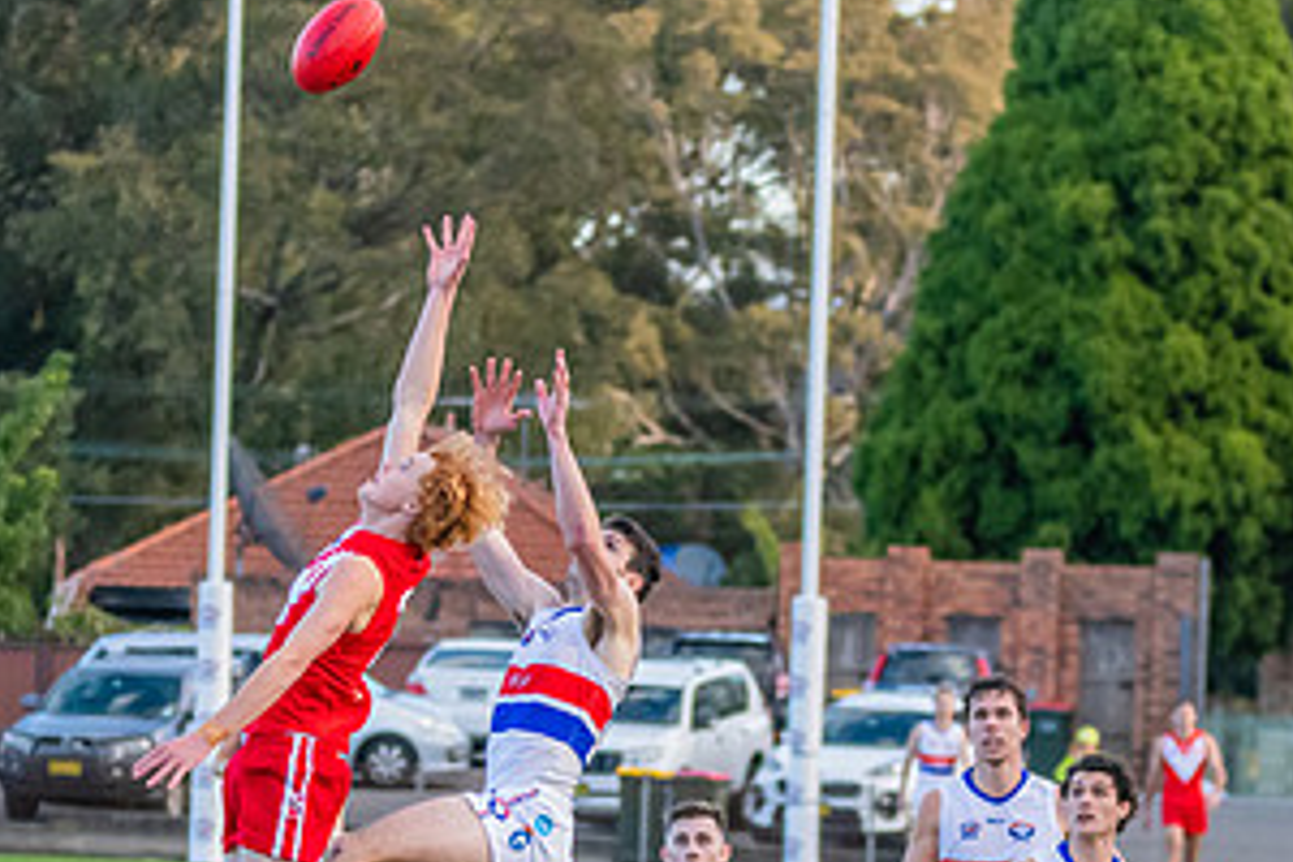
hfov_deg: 5.1
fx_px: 14473
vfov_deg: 3.4
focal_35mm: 403
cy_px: 980
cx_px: 636
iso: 2800
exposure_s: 1/1600
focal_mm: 150
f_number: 5
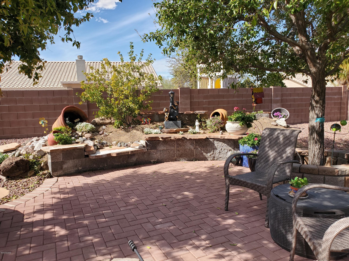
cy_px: 130
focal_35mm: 26
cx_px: 174
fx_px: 262
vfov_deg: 53.1
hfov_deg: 67.3
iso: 50
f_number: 2.4
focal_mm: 4.3
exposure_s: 1/842
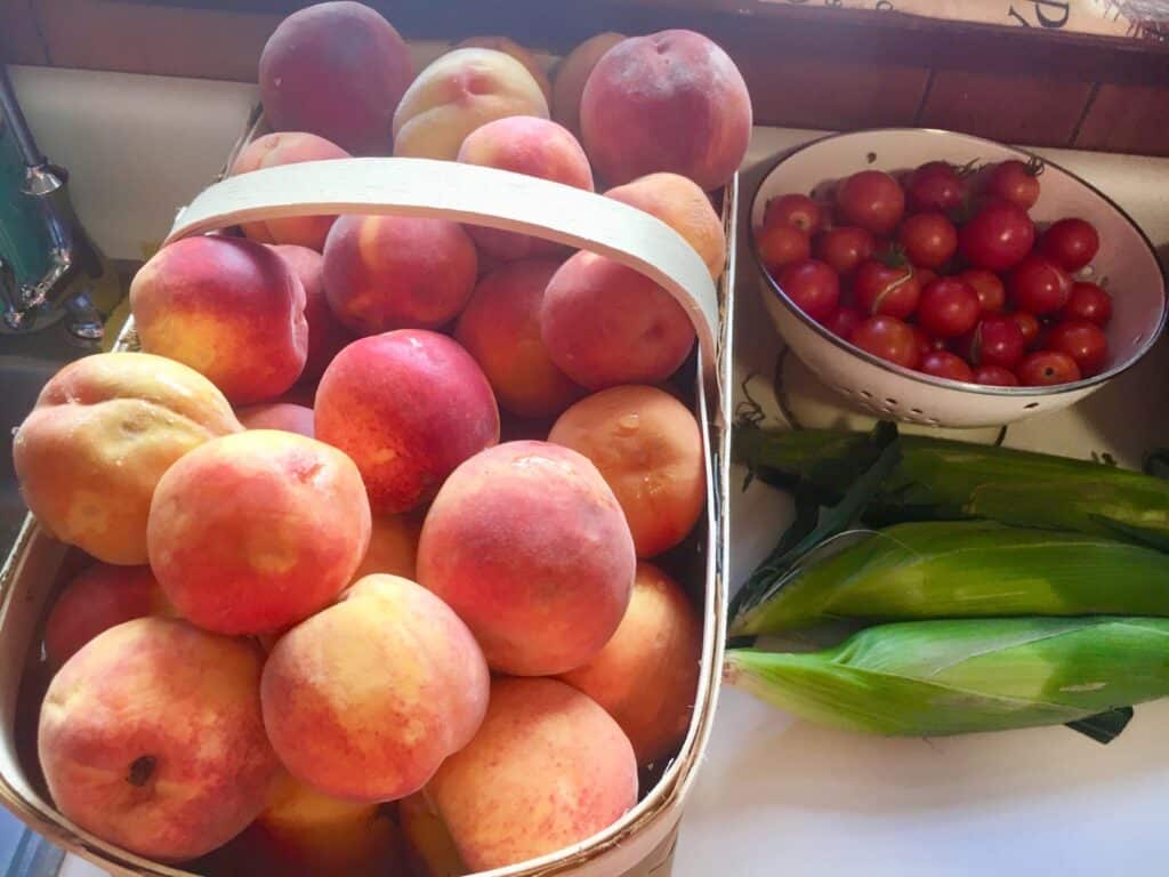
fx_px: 979
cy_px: 438
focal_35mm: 29
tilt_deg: -48.0
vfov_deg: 48.2
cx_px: 584
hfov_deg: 61.7
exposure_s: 1/30
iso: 32
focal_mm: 4.15
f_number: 2.2
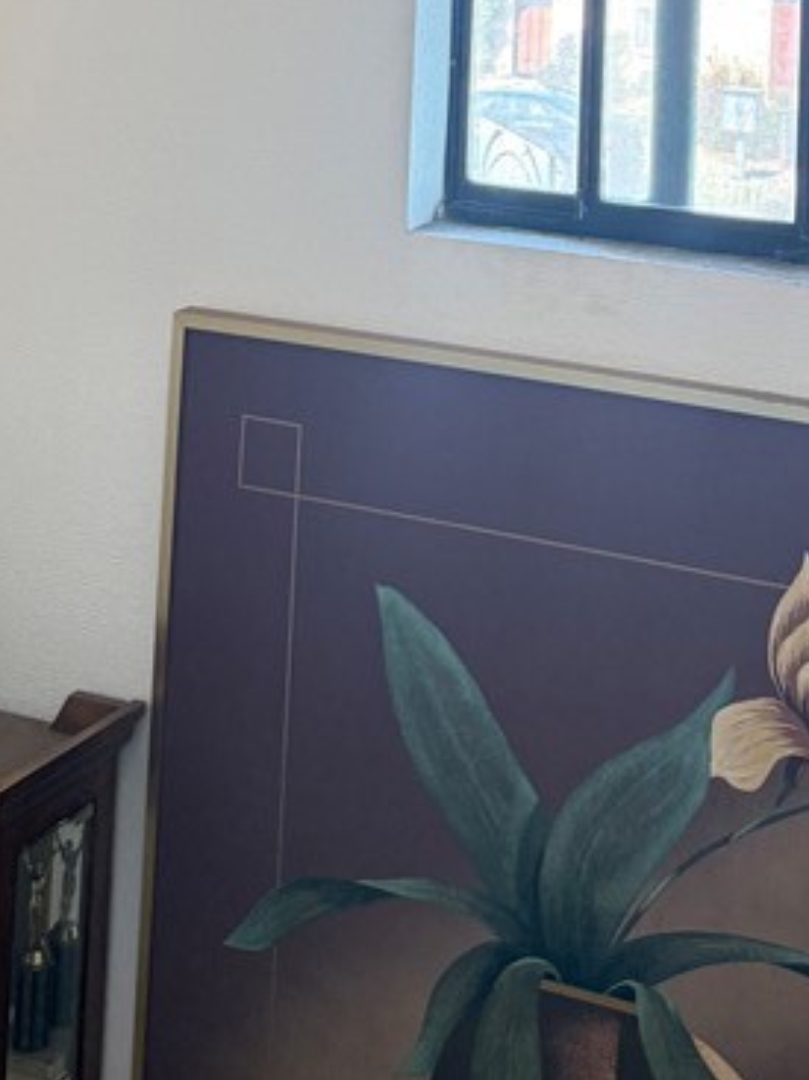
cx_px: 459
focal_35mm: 67
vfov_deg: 25.6
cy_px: -253
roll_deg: -3.3
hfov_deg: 21.9
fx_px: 2089
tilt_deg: +3.3
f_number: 1.78
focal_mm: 6.76
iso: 250
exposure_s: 1/120
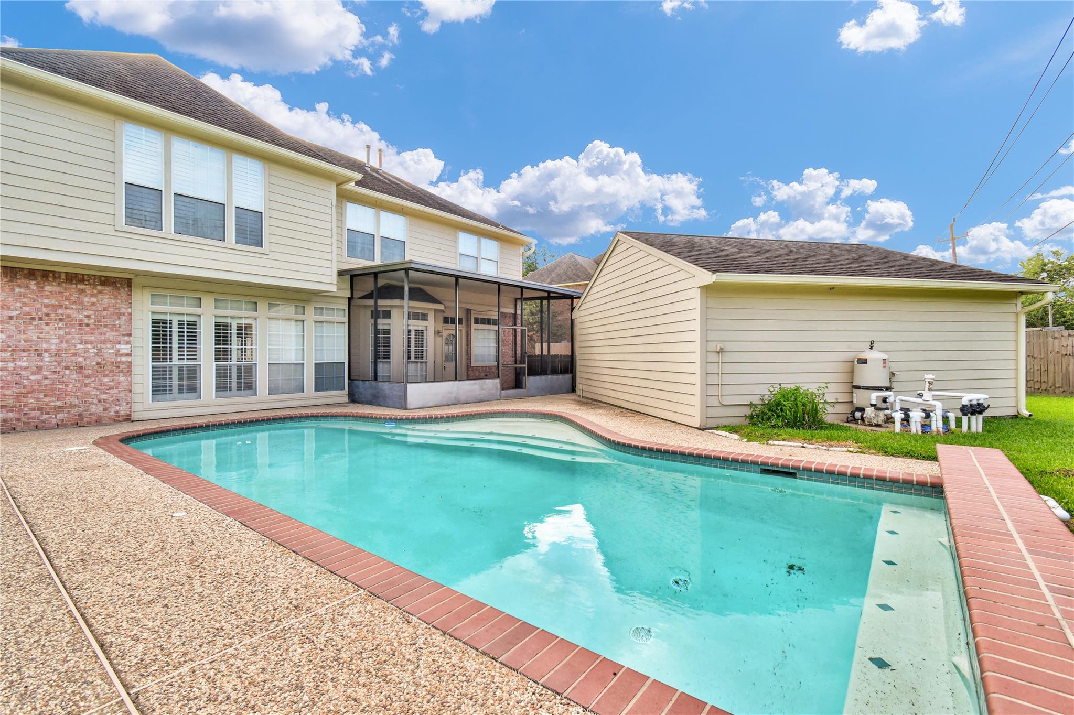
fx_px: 447
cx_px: 537
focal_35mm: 15
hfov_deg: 100.4
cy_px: 358
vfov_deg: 77.3
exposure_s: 1/200
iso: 100
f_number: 7.1
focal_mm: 10
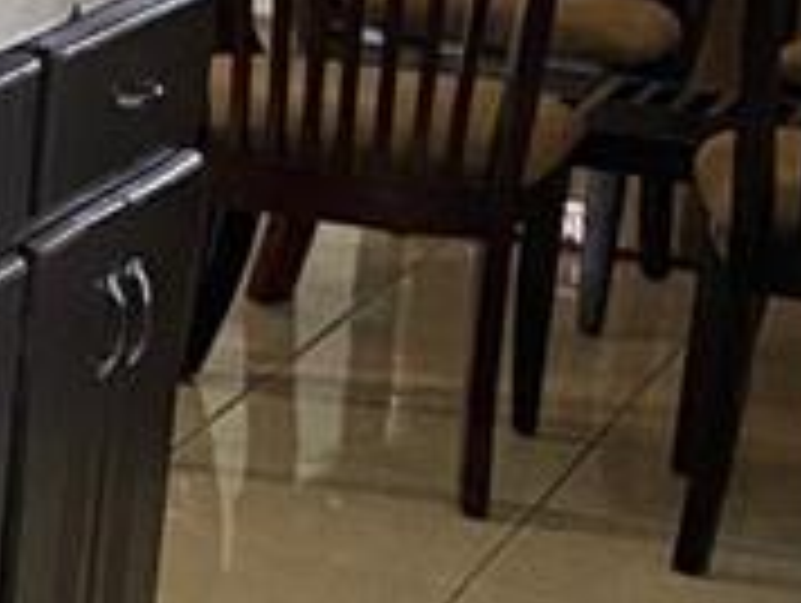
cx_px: -860
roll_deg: -4.1
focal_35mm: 175
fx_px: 4055
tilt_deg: -11.6
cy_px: 140
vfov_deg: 8.5
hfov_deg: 10.3
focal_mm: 4.25
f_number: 1.8
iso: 400
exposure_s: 1/40
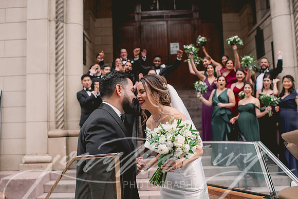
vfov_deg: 37.9
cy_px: 100
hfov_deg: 54.4
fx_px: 290
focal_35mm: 35
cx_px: 149
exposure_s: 1/1250
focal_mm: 35
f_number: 3.5
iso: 400
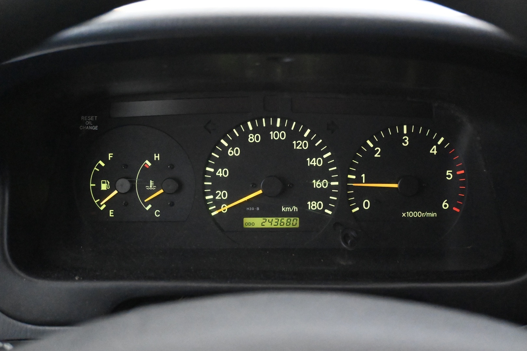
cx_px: 264
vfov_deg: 34.2
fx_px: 571
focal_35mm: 39
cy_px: 176
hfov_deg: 49.6
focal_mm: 26
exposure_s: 1/40
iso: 14400
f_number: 4.5
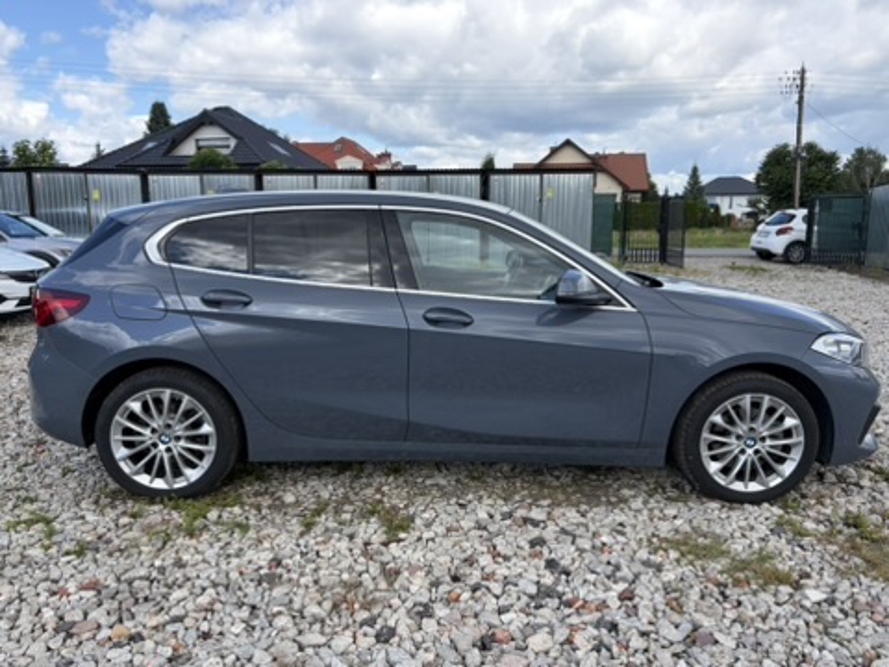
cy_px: 334
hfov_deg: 67.3
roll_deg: +0.5
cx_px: 444
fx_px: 668
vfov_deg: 53.1
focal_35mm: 26
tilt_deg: -9.1
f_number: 1.6
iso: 50
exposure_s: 1/1550
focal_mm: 5.96
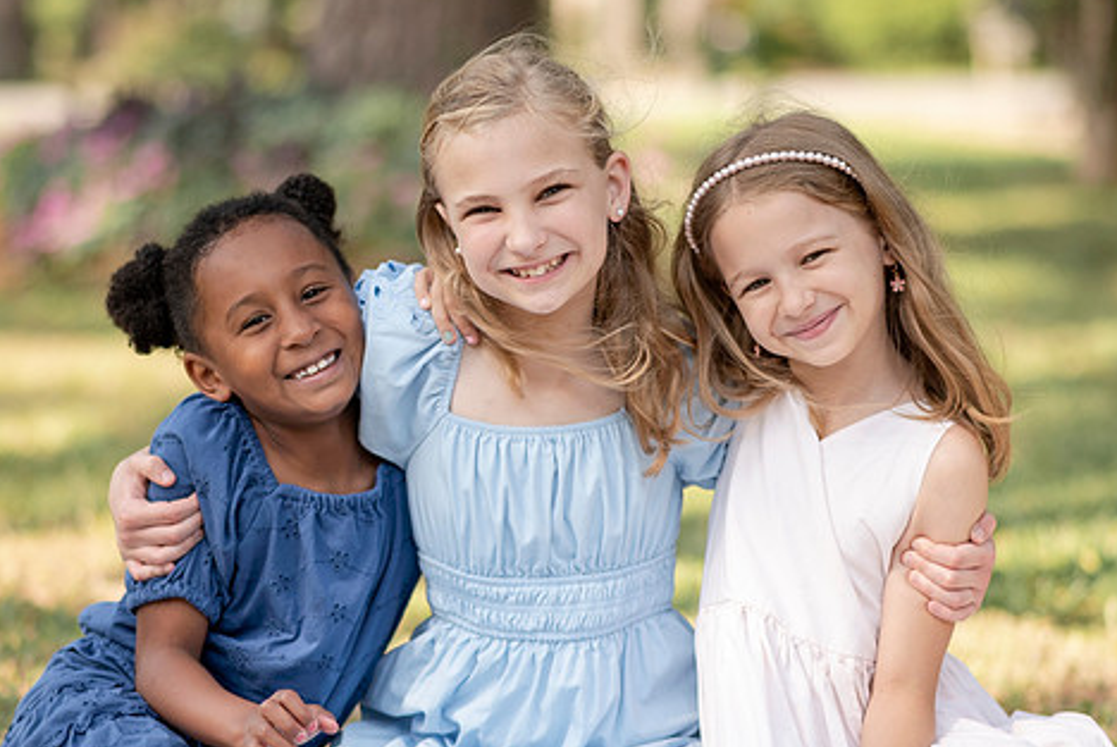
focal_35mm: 140
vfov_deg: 9.8
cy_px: 451
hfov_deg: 14.6
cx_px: 546
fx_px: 4348
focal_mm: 85
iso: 320
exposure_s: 1/3200
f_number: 2
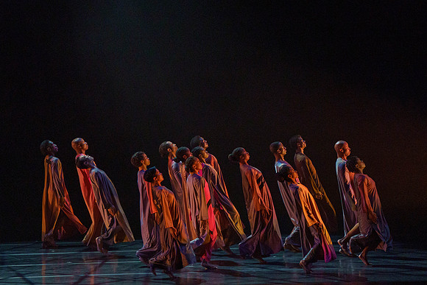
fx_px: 2570
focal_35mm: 217
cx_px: 255
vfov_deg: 6.3
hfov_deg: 9.5
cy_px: 99
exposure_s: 1/250
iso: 6400
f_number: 5.6
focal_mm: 154
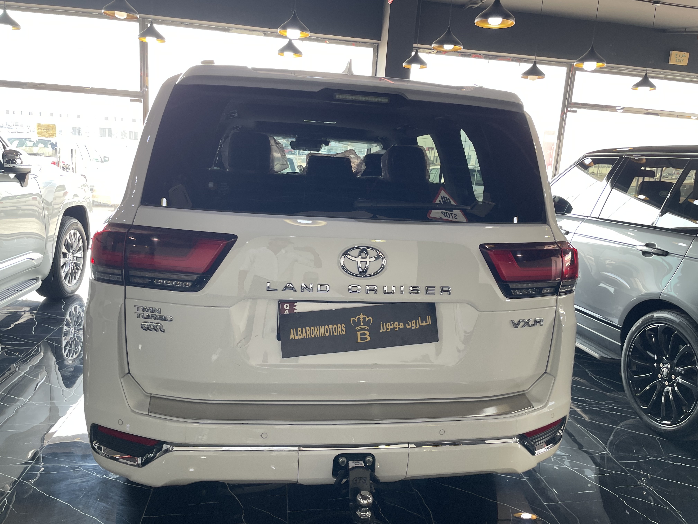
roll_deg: -0.7
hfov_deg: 67.3
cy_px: 262
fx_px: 524
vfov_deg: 53.1
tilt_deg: -9.4
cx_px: 349
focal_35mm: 26
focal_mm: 4.2
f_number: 1.6
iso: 50
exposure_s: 1/121
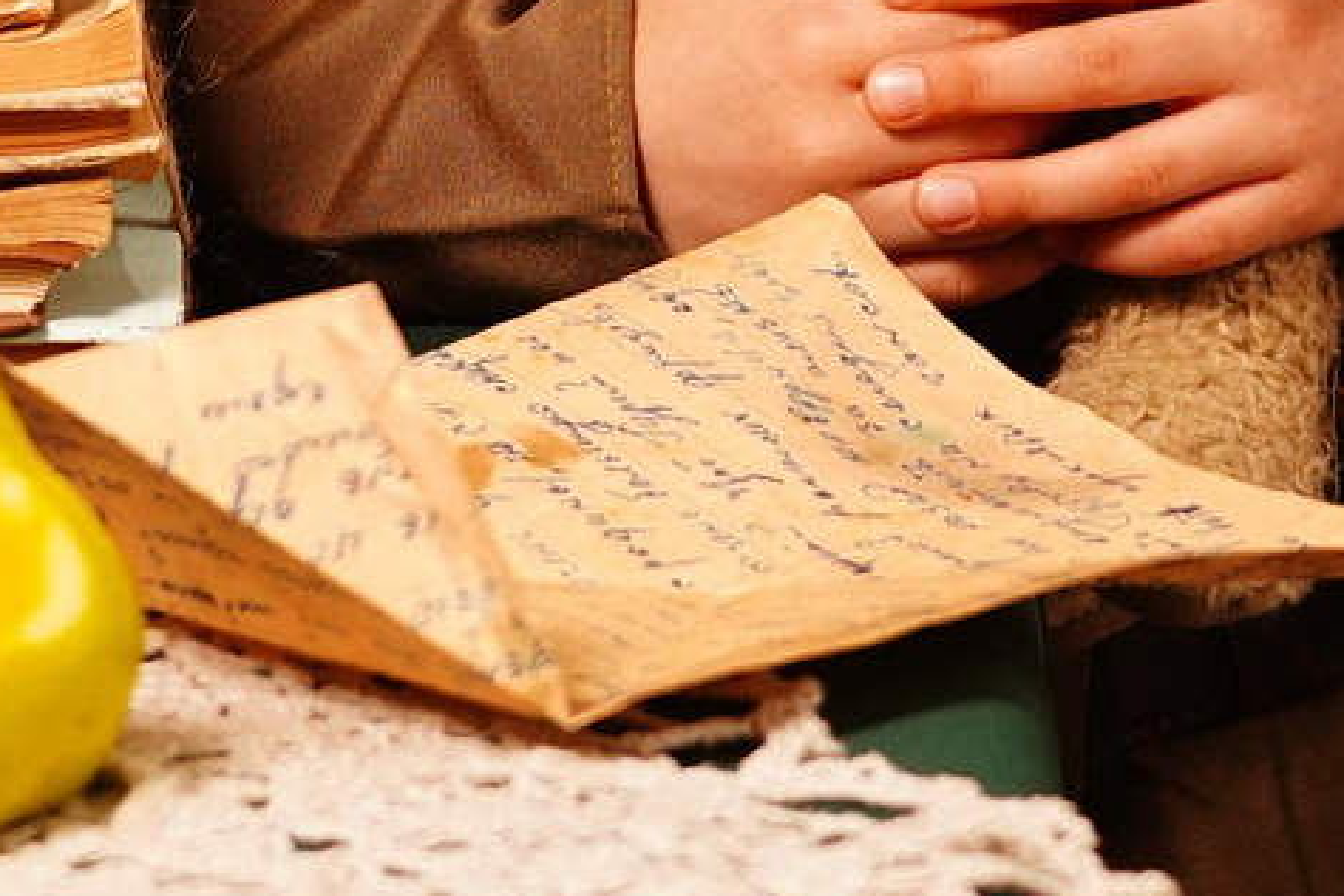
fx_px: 14111
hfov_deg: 5.4
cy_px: -1155
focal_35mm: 378
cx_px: -303
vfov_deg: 3.6
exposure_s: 1/125
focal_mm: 70
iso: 640
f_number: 3.5
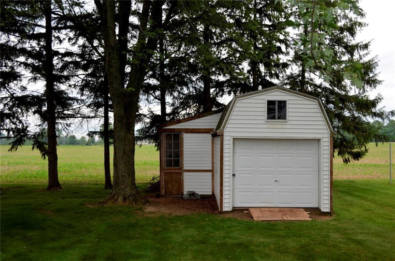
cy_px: 130
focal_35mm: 36
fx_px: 394
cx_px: 198
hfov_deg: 53.3
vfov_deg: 36.7
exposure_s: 1/200
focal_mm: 24
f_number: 6.3
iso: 100
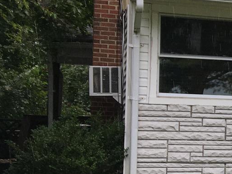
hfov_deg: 14.2
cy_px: 121
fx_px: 784
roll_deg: +0.0
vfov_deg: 12.6
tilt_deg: -0.3
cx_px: 458
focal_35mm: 117
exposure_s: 1/187
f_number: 2.2
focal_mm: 4.15
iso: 25
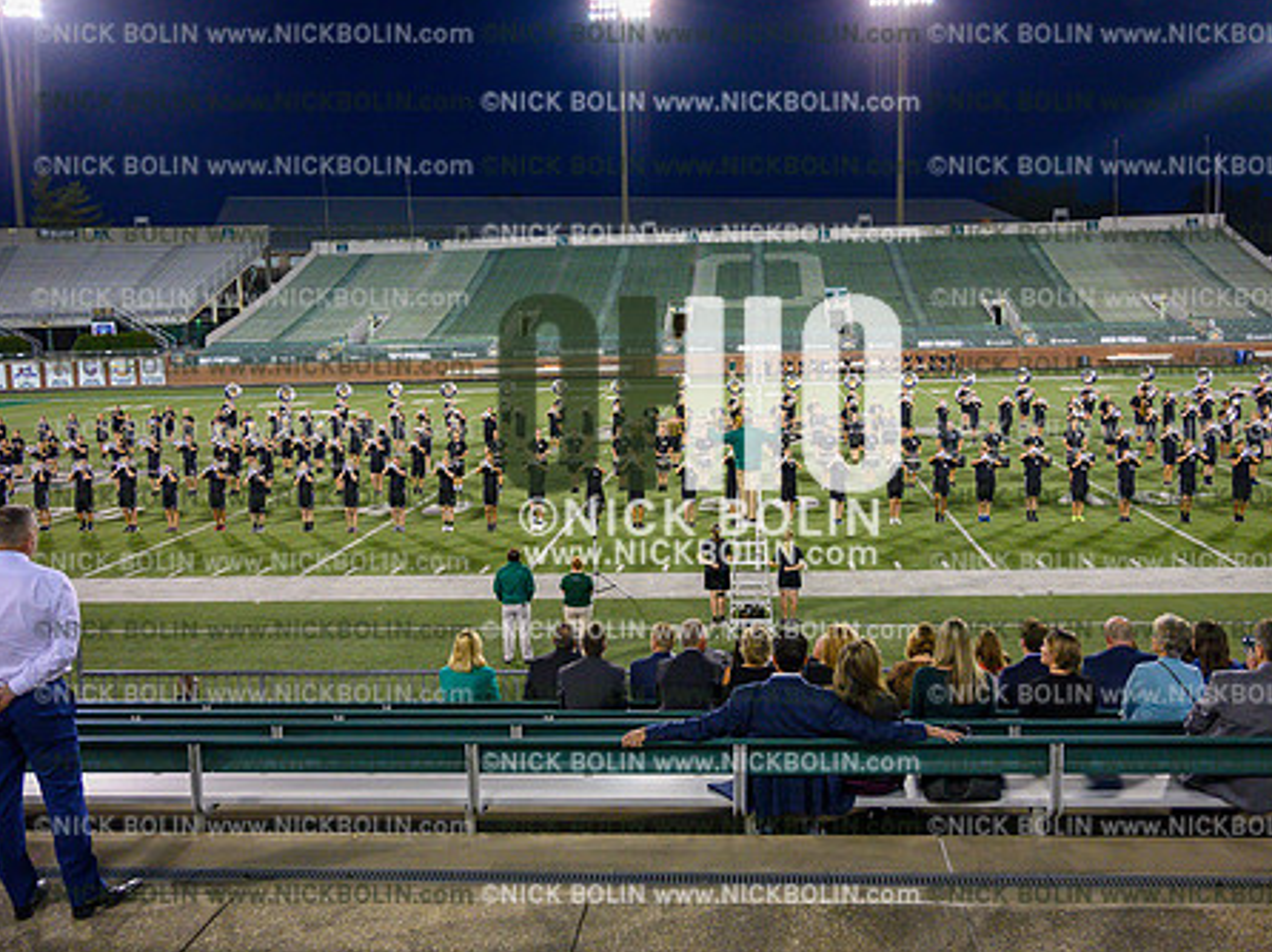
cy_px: 430
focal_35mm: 30
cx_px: 699
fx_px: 1102
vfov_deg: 46.7
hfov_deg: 59.9
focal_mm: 24
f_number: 4
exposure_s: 1/1000
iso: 4000
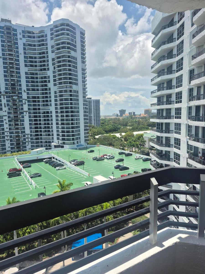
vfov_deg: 73.9
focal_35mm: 23
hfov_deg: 58.9
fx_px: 182
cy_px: 137
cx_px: 102
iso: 25
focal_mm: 5.4
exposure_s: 1/1620
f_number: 1.8
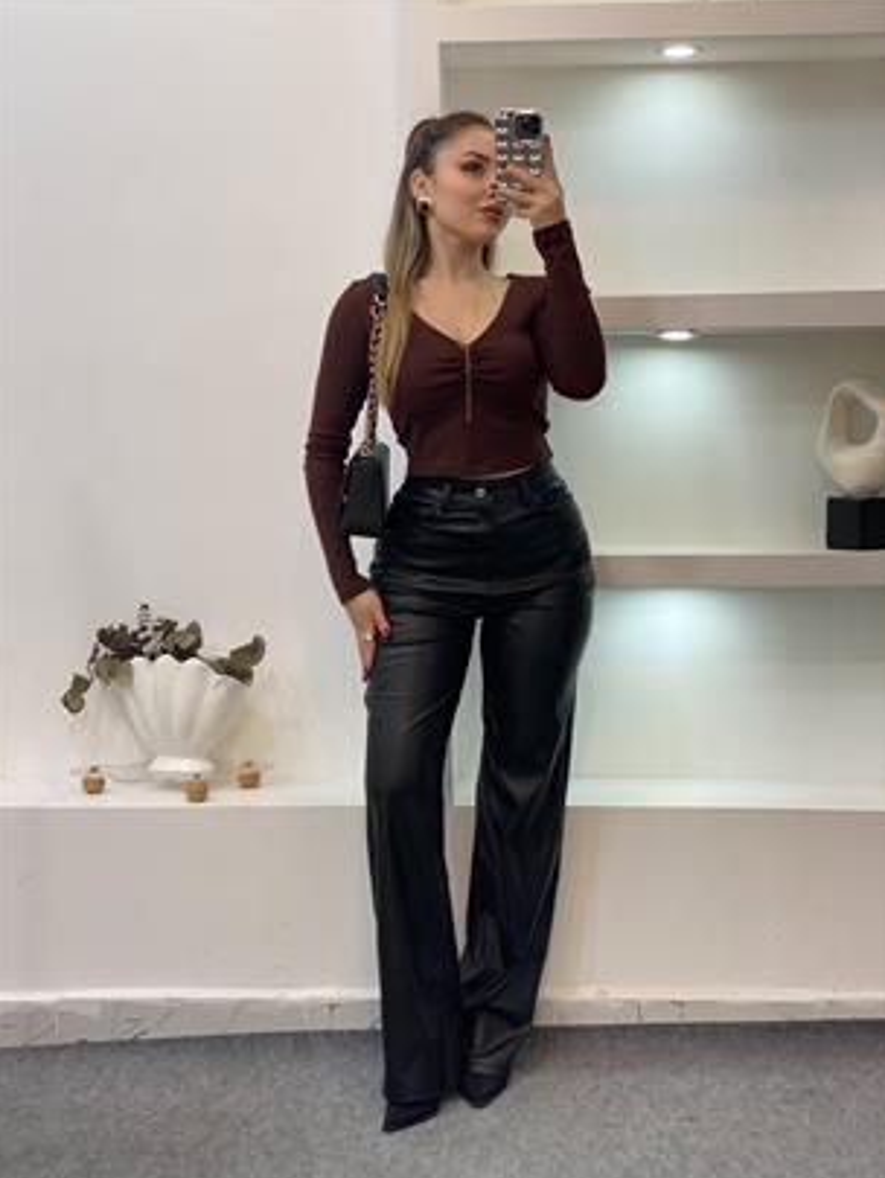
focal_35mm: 53
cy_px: 592
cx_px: 445
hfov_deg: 27.5
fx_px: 1806
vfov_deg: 36.2
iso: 80
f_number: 2
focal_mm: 6
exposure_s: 1/100
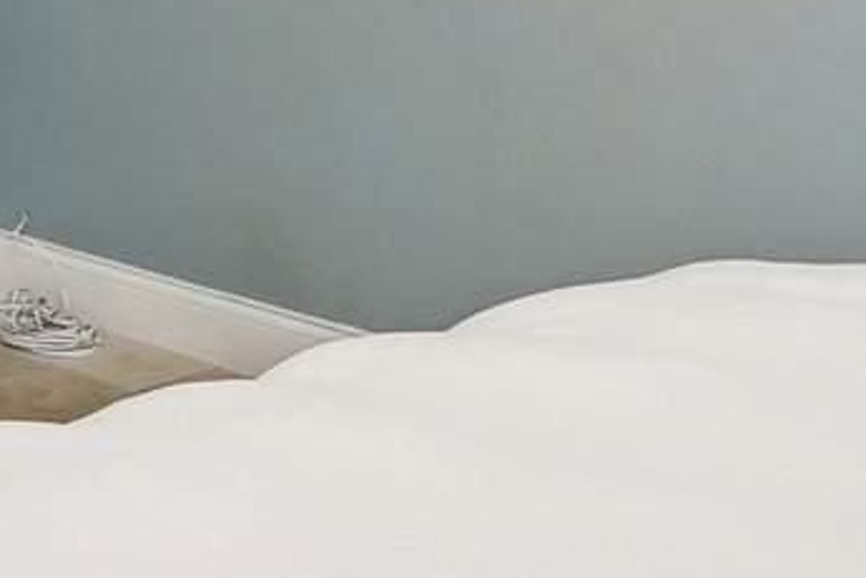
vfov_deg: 13.4
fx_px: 2285
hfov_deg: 20.1
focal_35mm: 95
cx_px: -168
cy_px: -328
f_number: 8
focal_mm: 16
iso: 400
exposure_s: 1.6
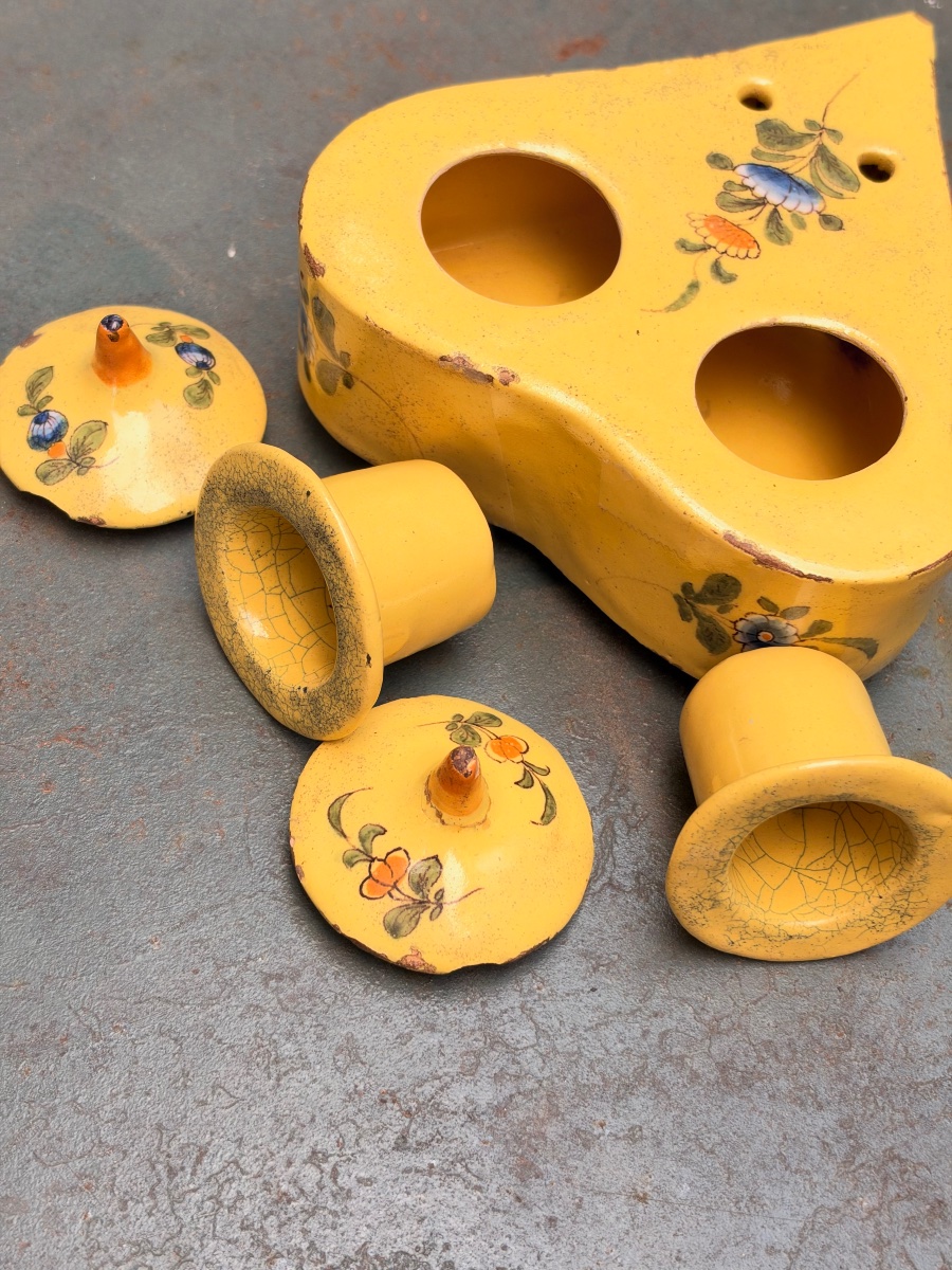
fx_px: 1760
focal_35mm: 48
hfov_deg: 30.3
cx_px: 476
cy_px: 635
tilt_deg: -60.8
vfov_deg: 39.7
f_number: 1.8
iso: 64
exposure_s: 1/395
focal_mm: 6.93
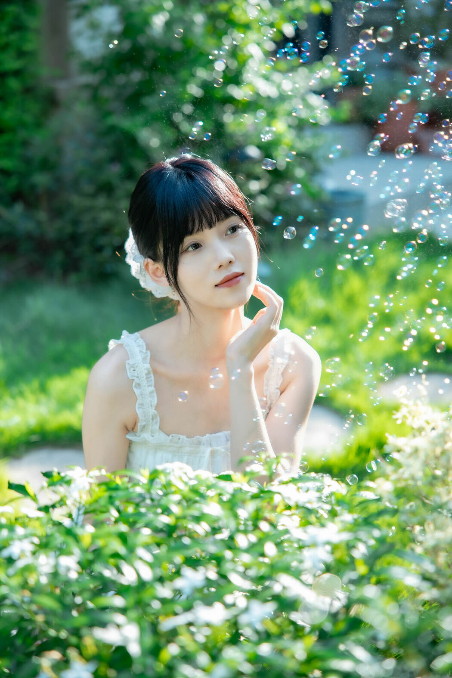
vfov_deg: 31.4
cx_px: 226
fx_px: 1205
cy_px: 339
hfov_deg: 21.2
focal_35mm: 64
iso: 200
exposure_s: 1/200
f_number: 2.8
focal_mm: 64
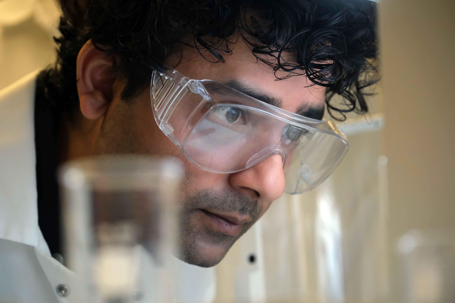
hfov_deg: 11.9
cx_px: 228
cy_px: 152
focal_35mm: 173
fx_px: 2186
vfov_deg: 7.9
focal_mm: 115
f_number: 4
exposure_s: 1/320
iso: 2000
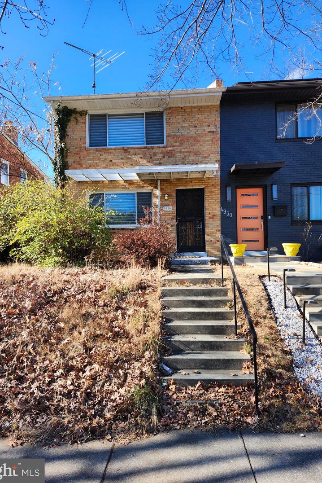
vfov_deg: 73.7
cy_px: 242
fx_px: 322
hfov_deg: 53.1
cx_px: 148
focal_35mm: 24
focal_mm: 5.54
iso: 25
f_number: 1.8
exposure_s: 1/508
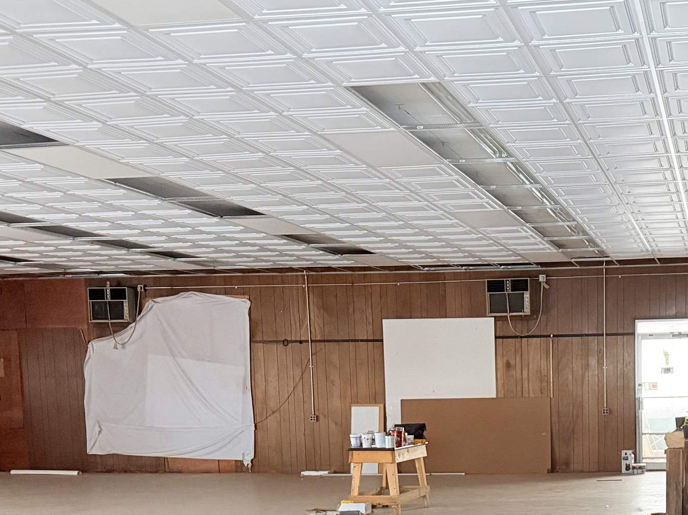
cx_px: 561
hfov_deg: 33.8
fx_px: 1093
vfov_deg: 25.2
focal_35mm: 55
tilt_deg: -7.6
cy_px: 521
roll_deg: +1.2
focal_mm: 6.76
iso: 640
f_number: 1.78
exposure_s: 1/60
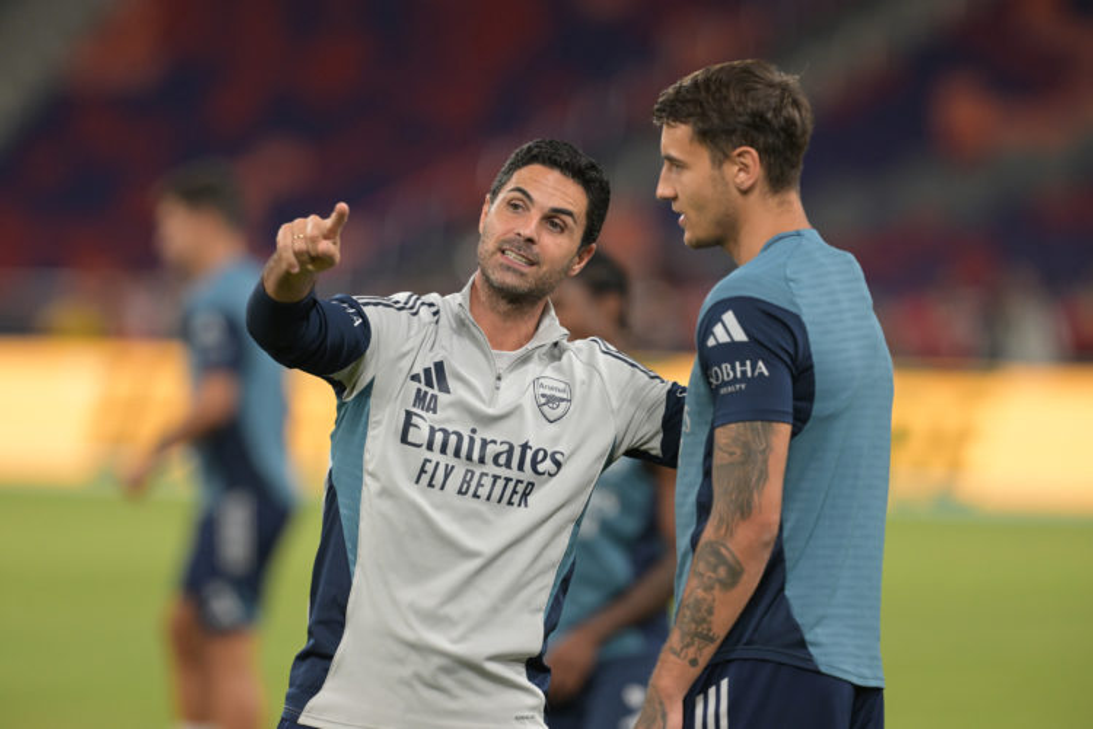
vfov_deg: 3.4
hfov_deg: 5.2
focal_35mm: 400
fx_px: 12143
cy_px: 364
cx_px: 546
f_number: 4
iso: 2500
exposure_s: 1/1000
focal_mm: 400
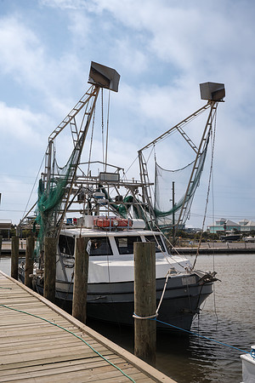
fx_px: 372
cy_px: 192
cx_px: 128
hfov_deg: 37.9
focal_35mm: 35
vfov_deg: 54.4
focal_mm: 35
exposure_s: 1/1000
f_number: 11
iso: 200
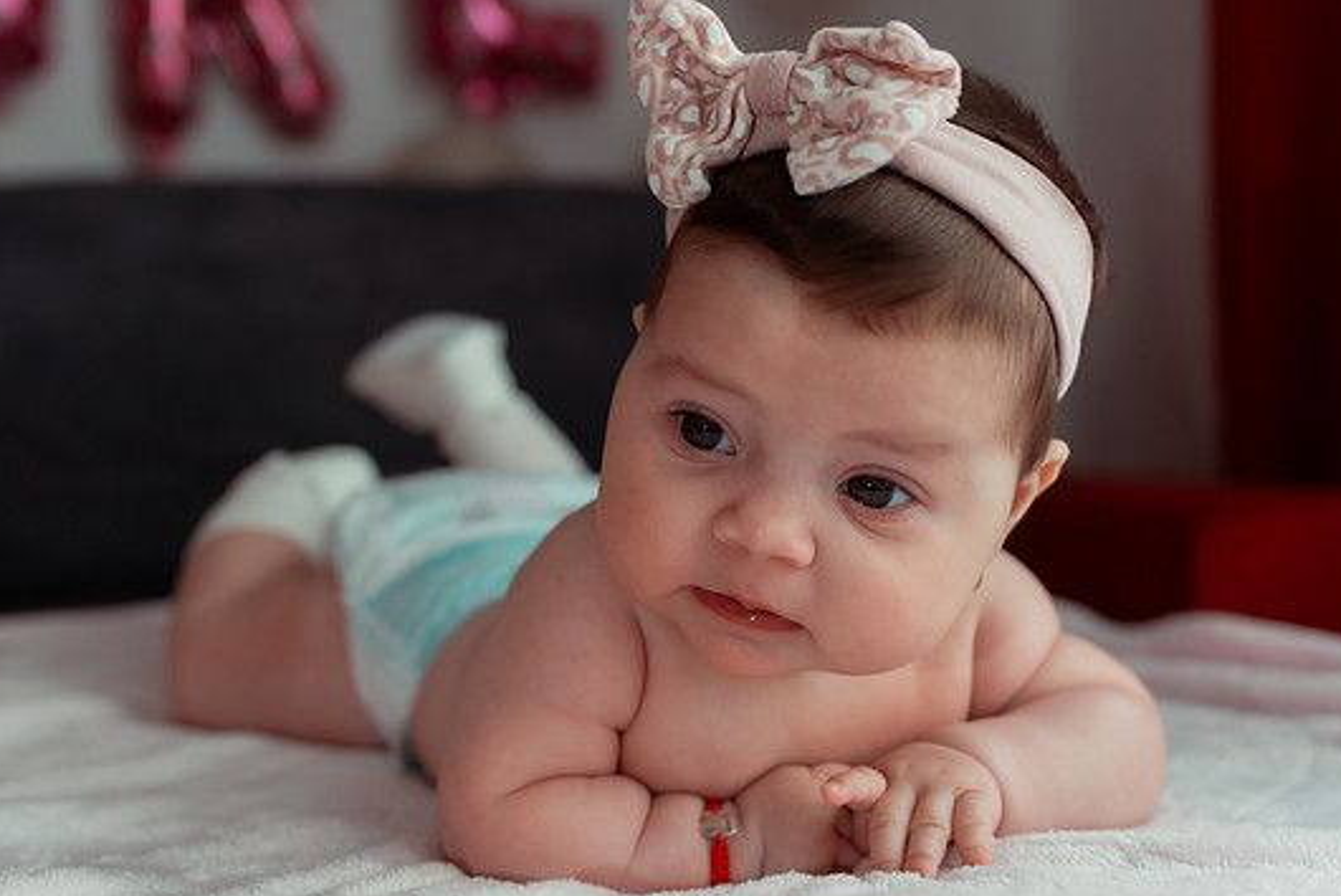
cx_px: 702
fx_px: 1565
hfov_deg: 46.4
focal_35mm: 42
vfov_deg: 31.9
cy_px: 478
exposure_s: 1/250
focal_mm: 35
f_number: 3.2
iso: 800
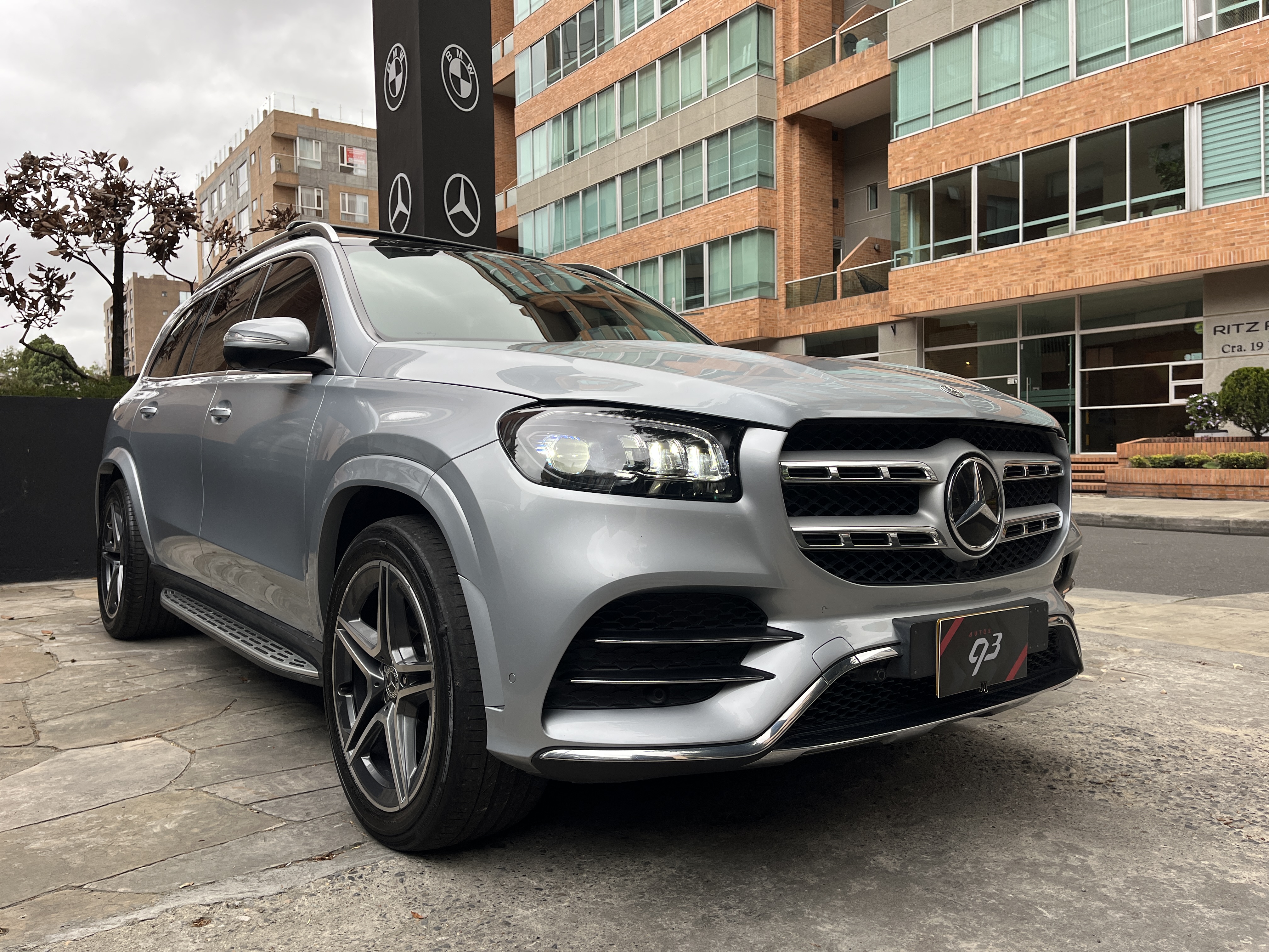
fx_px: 953
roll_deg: +1.1
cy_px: 476
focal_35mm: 26
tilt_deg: -1.6
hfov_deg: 67.3
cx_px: 634
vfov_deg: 53.1
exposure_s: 1/306
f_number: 1.6
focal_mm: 5.1
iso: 50
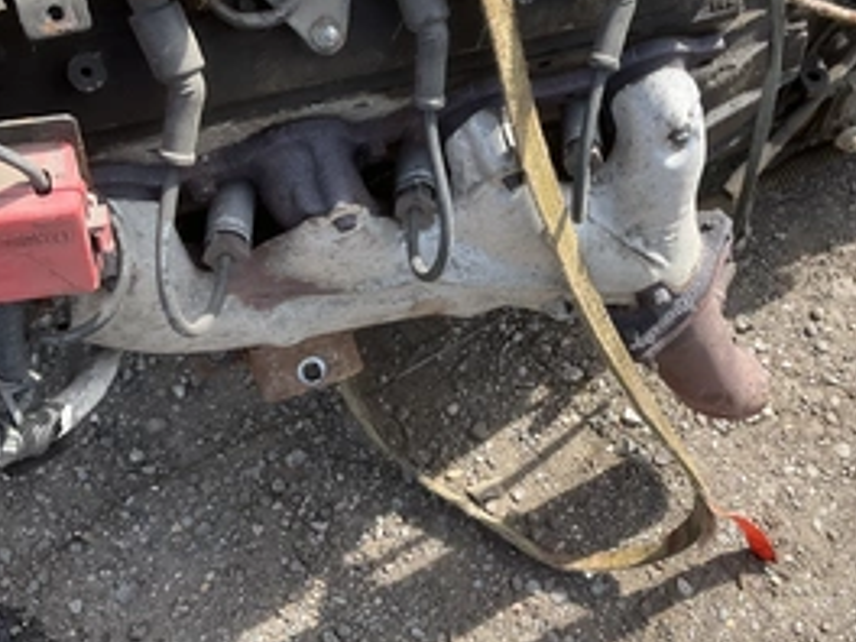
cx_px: 538
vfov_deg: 32.9
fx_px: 1088
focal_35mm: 44
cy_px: 311
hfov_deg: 42.6
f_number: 1.8
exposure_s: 1/495
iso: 25
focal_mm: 3
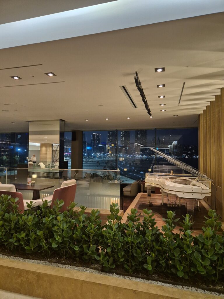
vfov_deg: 73.9
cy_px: 150
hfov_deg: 58.9
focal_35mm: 23
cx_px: 112
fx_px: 198
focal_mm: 5.4
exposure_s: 1/120
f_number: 1.8
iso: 500
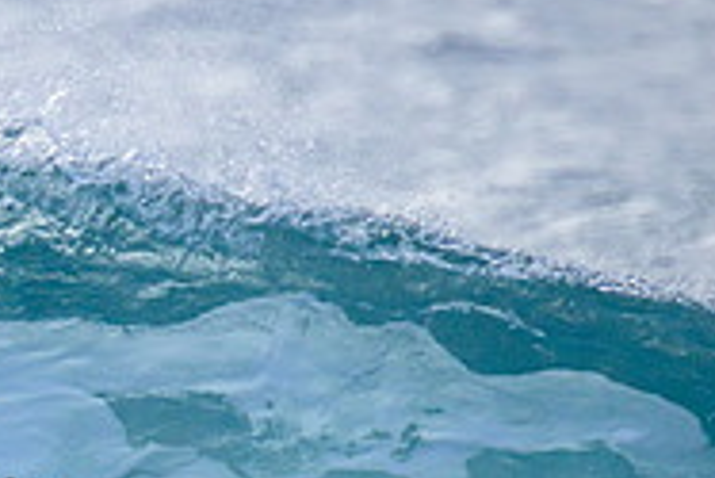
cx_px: -352
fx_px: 49312
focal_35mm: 2481
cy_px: 465
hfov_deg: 0.8
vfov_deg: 0.6
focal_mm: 800
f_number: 11
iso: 1250
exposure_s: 1/2000
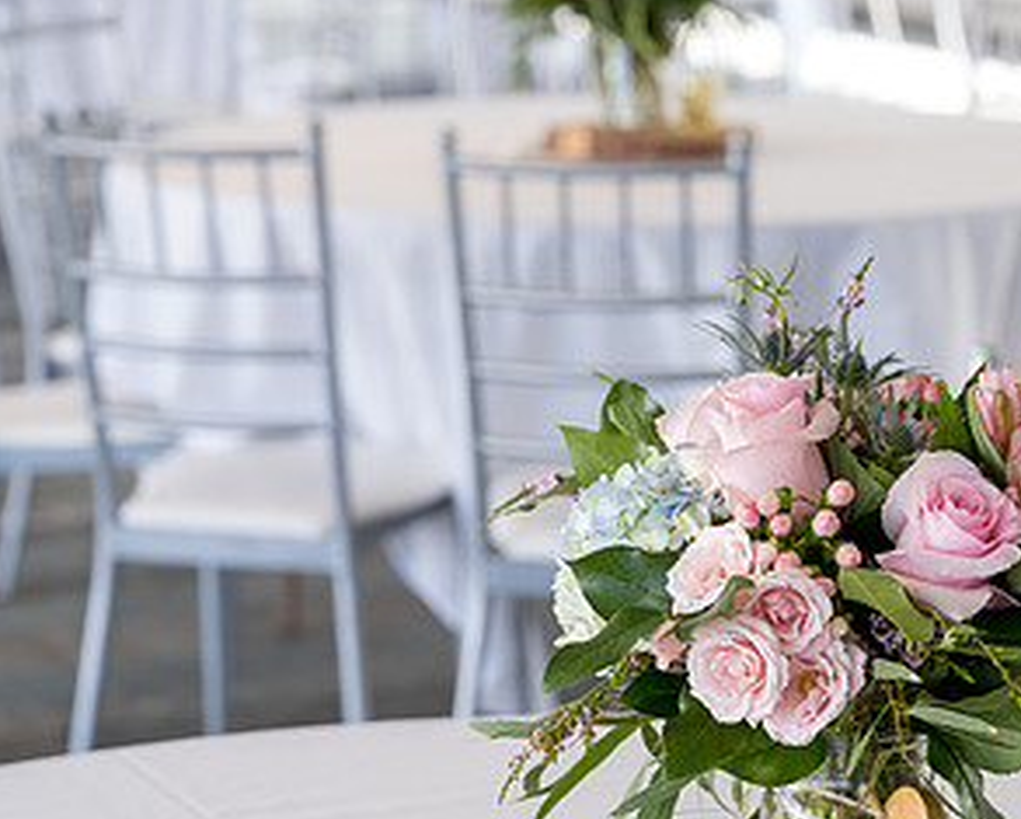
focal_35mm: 130
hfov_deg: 14.7
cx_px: 774
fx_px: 3932
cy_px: 605
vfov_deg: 11.9
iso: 500
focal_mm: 70
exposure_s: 1/200
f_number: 4.5
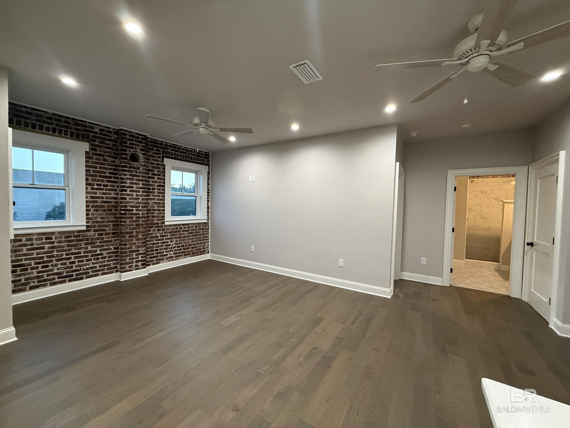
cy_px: 214
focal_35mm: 14
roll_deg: +1.1
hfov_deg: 102.1
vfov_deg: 85.7
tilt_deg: -1.4
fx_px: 231
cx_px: 285
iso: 320
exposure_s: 1/60
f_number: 2.2
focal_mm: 2.22
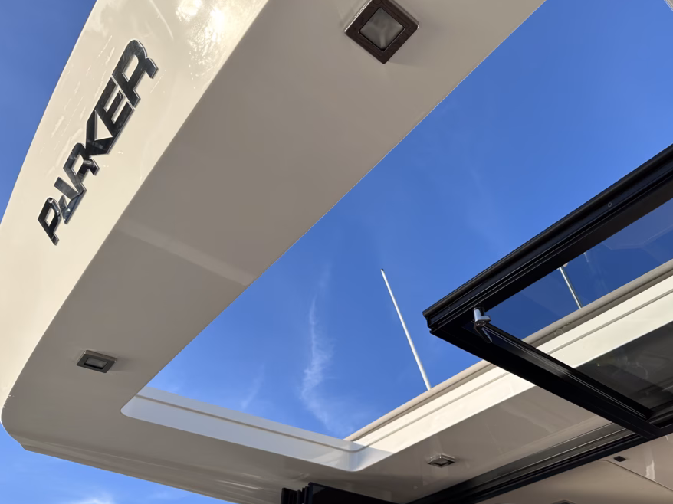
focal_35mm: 28
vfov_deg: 49.7
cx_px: 386
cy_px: 264
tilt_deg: +41.7
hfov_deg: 63.1
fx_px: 544
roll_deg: +1.0
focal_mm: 6.86
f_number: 1.78
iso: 80
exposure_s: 1/2353
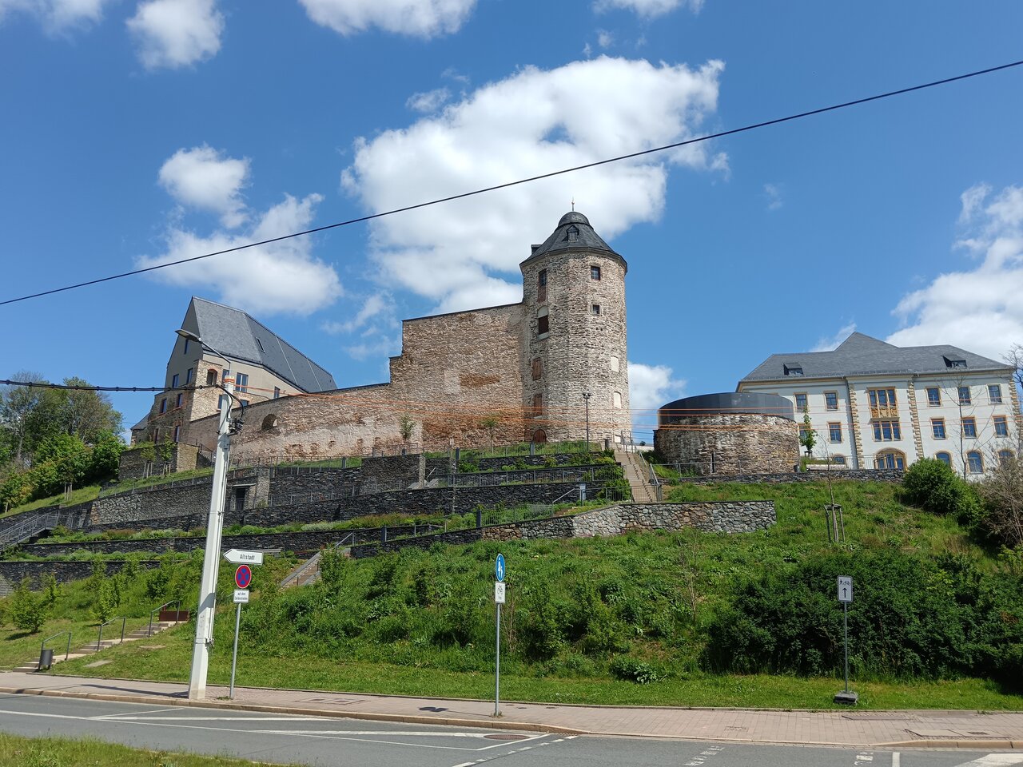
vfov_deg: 51.4
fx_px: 798
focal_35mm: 27
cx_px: 512
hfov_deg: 65.3
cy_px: 384
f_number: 1.9
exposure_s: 1/1043
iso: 101
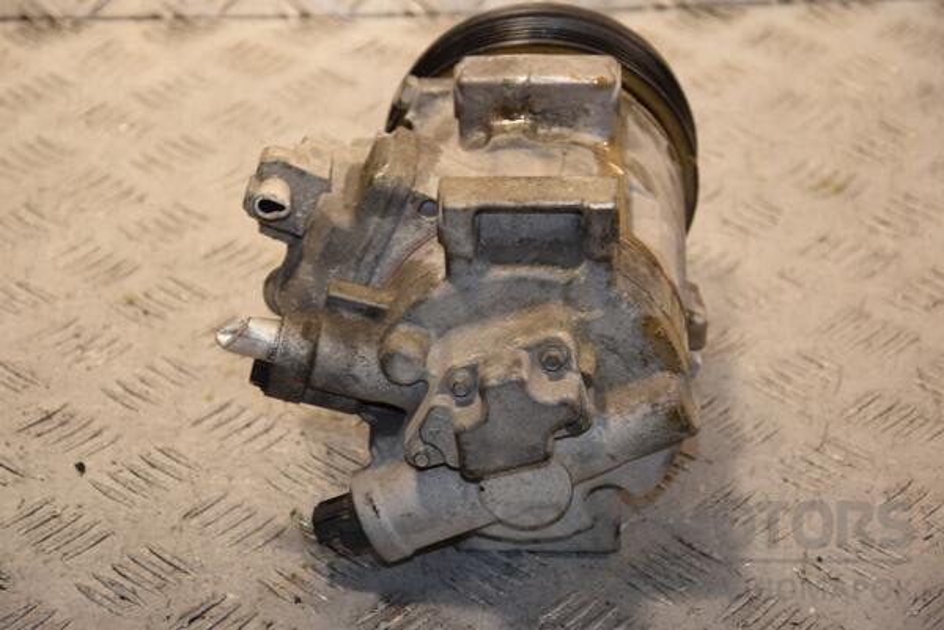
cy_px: 315
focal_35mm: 112
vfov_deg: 12.2
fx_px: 2950
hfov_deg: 18.2
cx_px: 472
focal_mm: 75
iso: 800
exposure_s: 1/200
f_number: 5.3
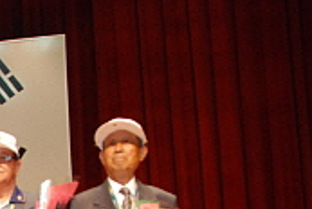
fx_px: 677
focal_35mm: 78
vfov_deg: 16.5
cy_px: 281
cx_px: -130
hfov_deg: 22.3
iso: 800
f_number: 5
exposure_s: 1/60
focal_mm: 18
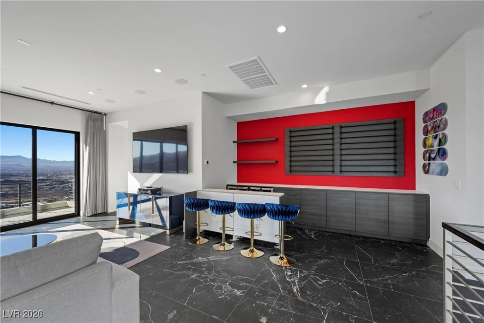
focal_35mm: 14
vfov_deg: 81.2
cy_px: 162
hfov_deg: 104.2
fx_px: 188
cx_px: 242
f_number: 8
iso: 500
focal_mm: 14
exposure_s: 1/30
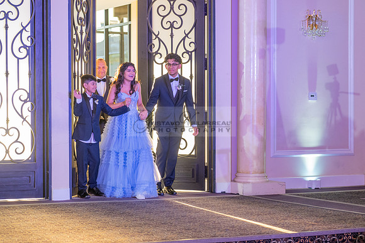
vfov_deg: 13.7
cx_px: 130
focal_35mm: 100
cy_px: 139
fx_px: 1012
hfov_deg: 20.4
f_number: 4
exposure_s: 1/80
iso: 800
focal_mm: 70
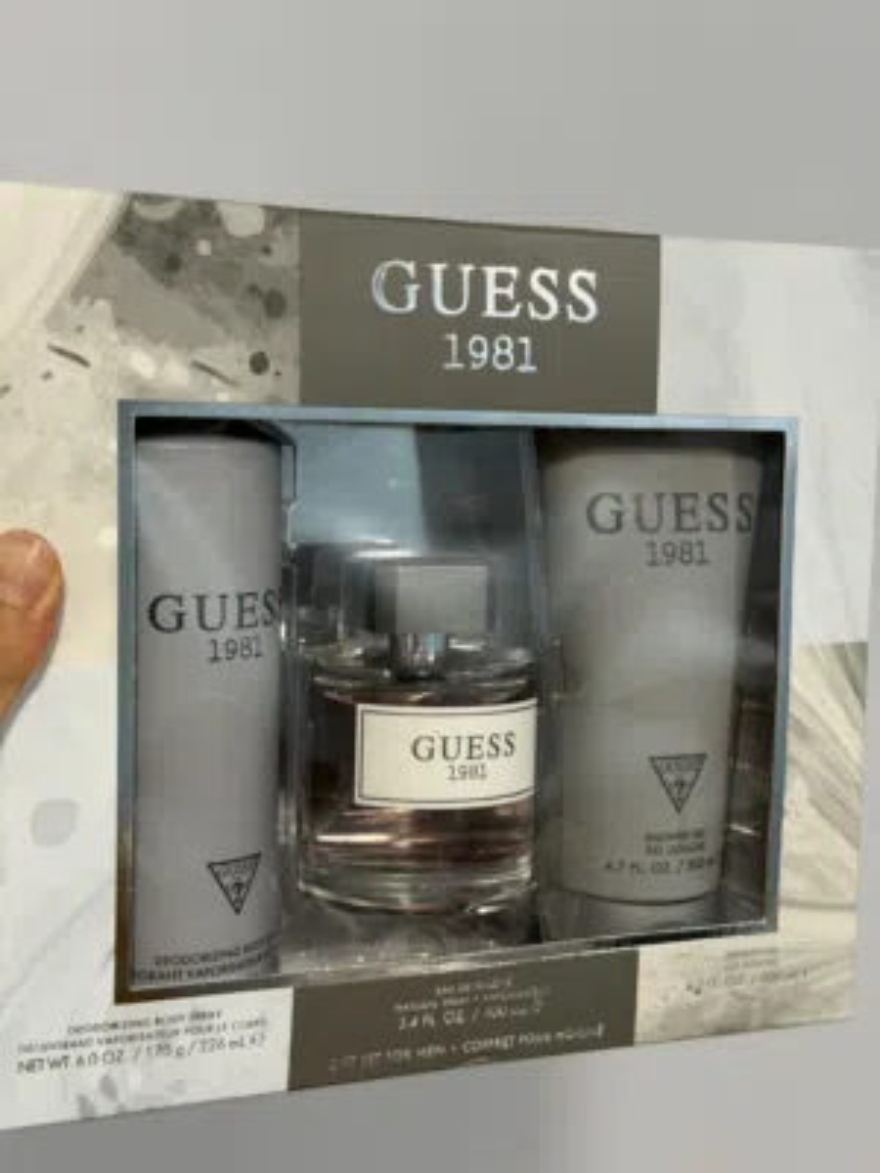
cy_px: 586
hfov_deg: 30.3
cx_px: 440
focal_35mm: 48
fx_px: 1627
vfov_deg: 39.7
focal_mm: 6.76
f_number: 1.78
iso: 250
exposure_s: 1/57
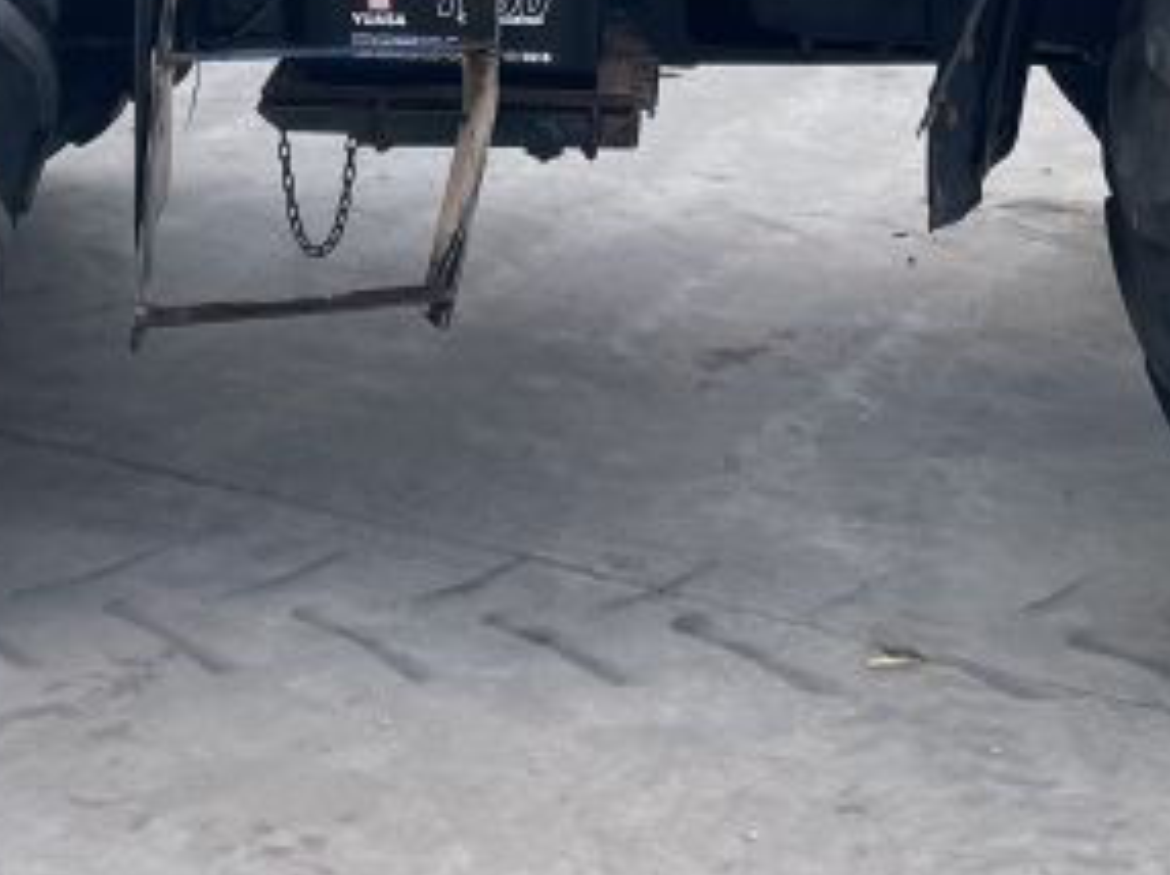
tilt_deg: +2.3
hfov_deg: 21.6
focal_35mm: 91
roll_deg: +1.2
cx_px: 544
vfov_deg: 14.7
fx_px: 3073
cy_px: -560
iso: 32
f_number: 1.6
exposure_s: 1/1276
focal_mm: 4.2
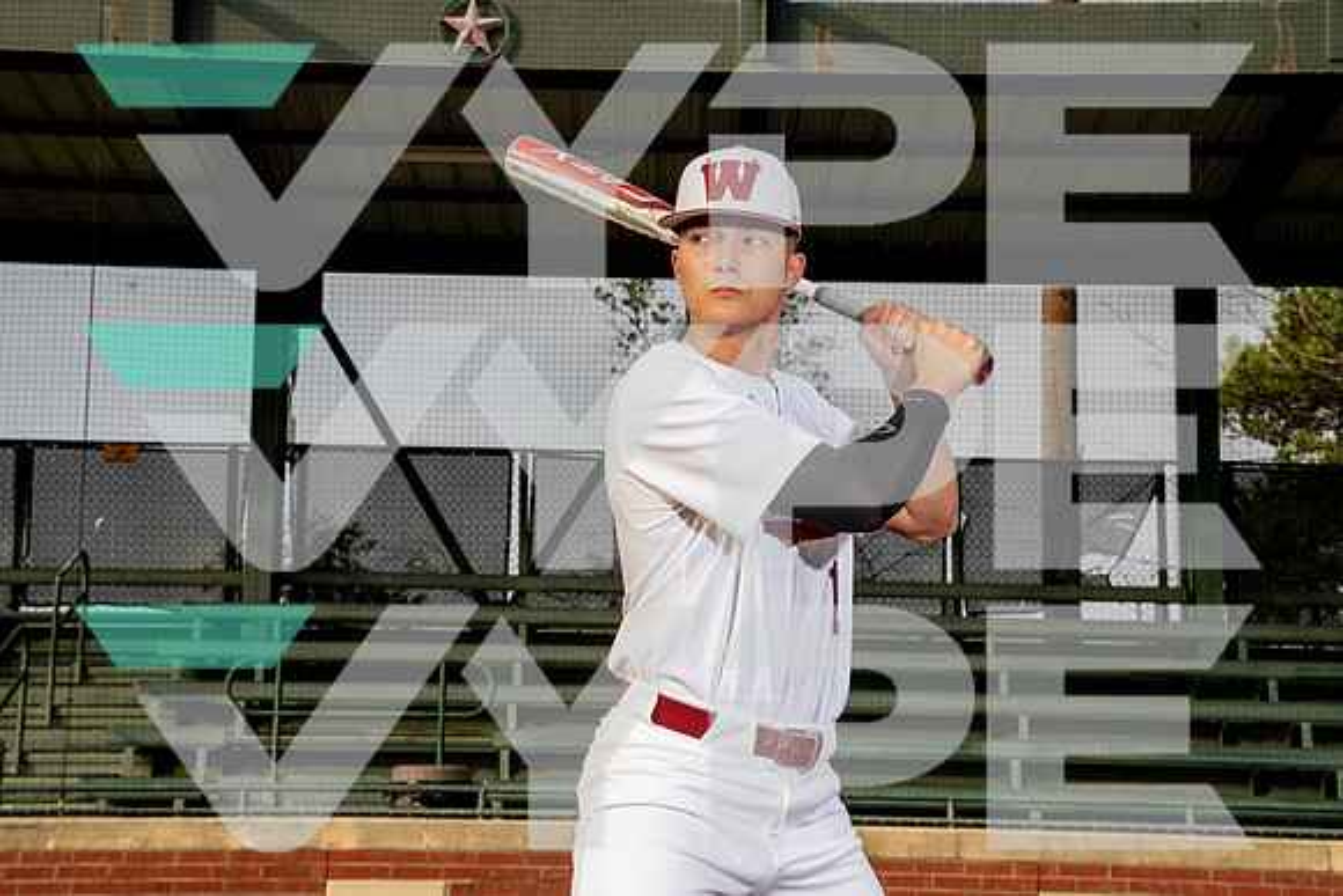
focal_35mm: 70
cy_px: 448
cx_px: 672
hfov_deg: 28.8
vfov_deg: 19.5
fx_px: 2612
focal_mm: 70
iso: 250
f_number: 11
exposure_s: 1/250
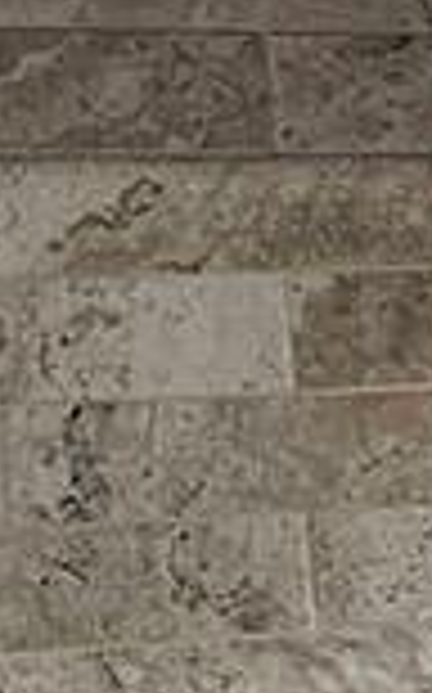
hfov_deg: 4.0
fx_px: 4794
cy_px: 837
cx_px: 2871
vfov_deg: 8.2
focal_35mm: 254
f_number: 1.8
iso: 200
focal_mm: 5.4
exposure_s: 1/120
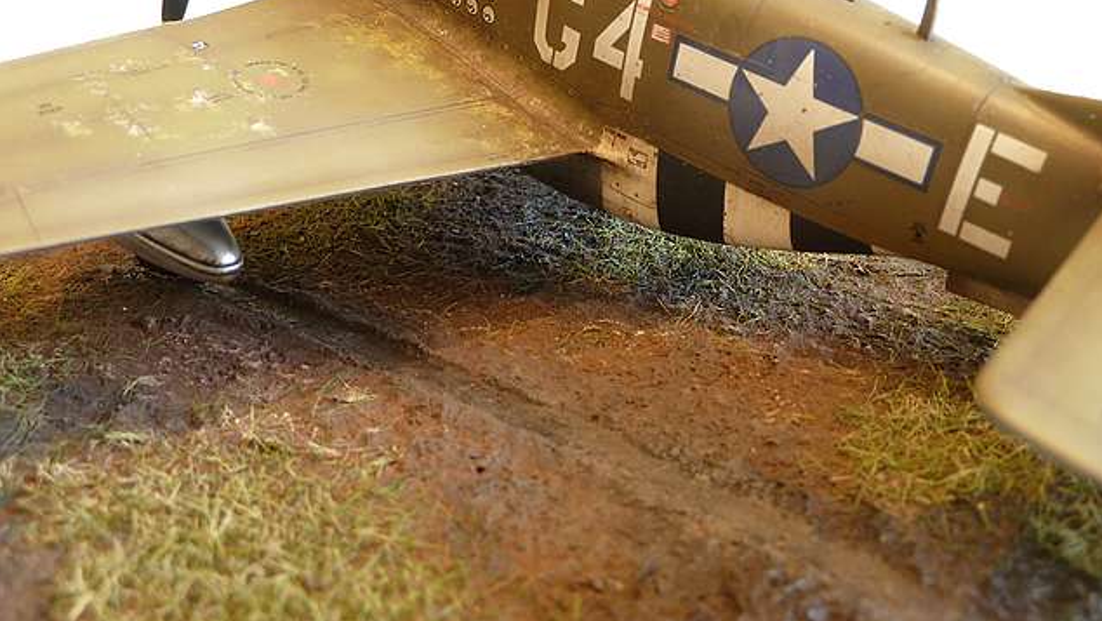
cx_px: 554
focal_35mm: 44
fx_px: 1286
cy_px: 237
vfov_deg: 27.0
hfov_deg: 46.4
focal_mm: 6.5
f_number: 3.6
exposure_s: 1/8
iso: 100
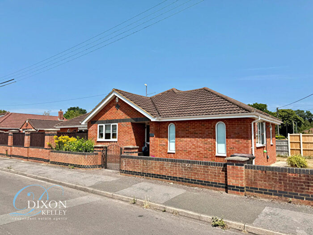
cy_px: 118
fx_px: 217
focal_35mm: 24
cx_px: 156
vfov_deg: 56.8
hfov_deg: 71.6
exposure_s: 1/4975
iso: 80
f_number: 1.78
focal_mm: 6.76
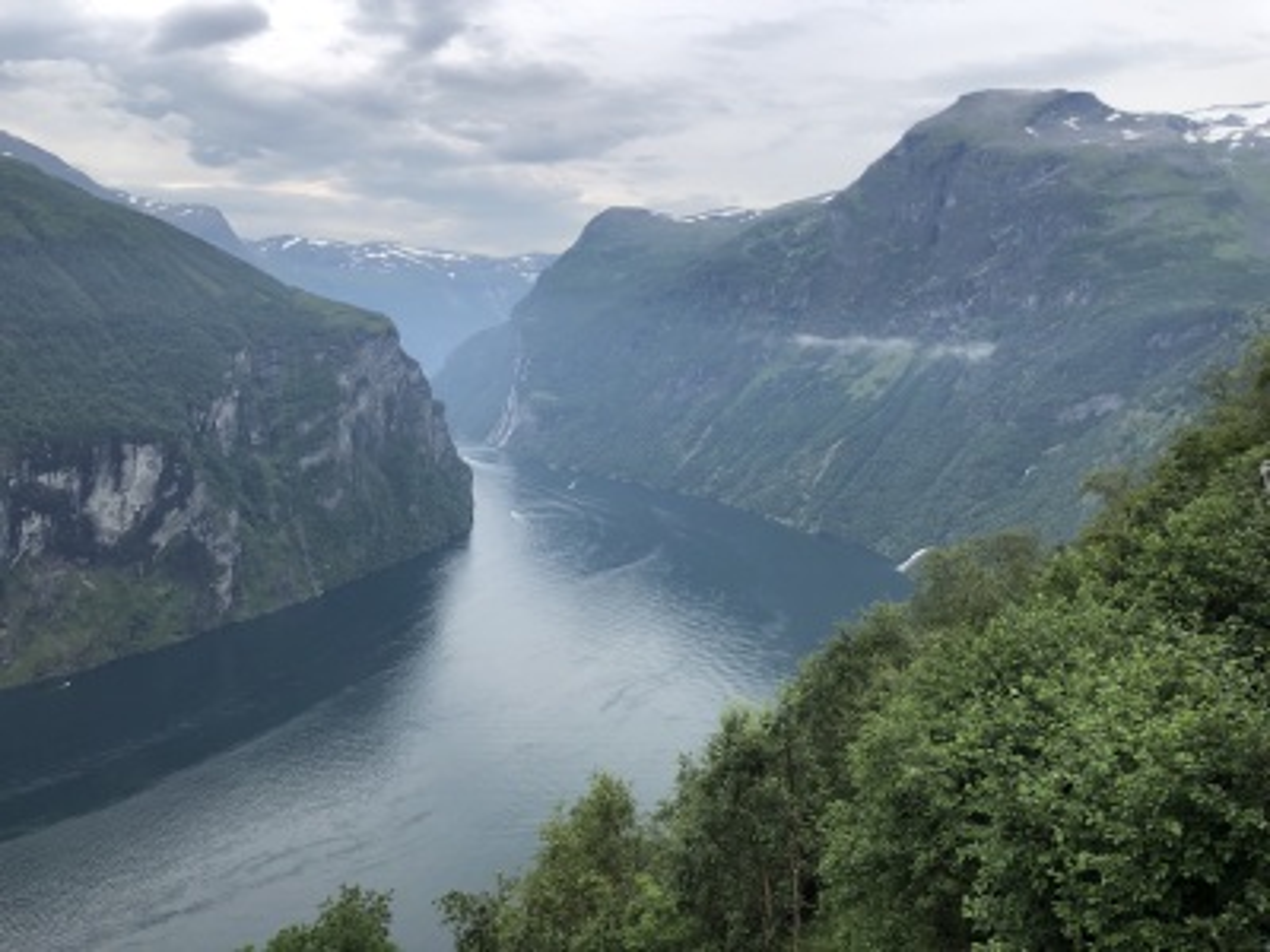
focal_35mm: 28
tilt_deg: -6.9
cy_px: 476
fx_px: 1027
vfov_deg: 49.7
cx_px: 635
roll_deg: -2.0
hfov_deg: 63.4
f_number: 1.8
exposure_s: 1/1021
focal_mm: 4
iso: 20
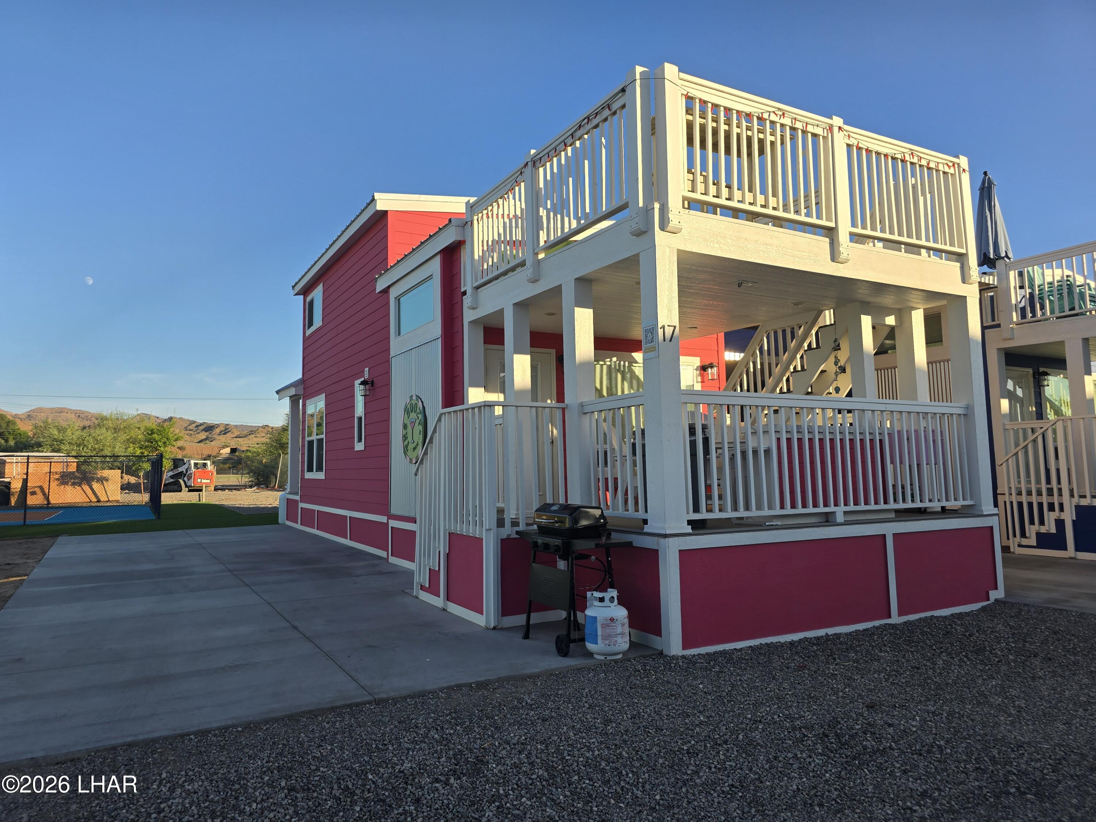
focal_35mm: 23
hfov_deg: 73.9
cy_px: 411
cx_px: 548
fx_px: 728
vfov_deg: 58.9
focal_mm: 6.3
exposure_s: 1/598
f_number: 1.7
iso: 12
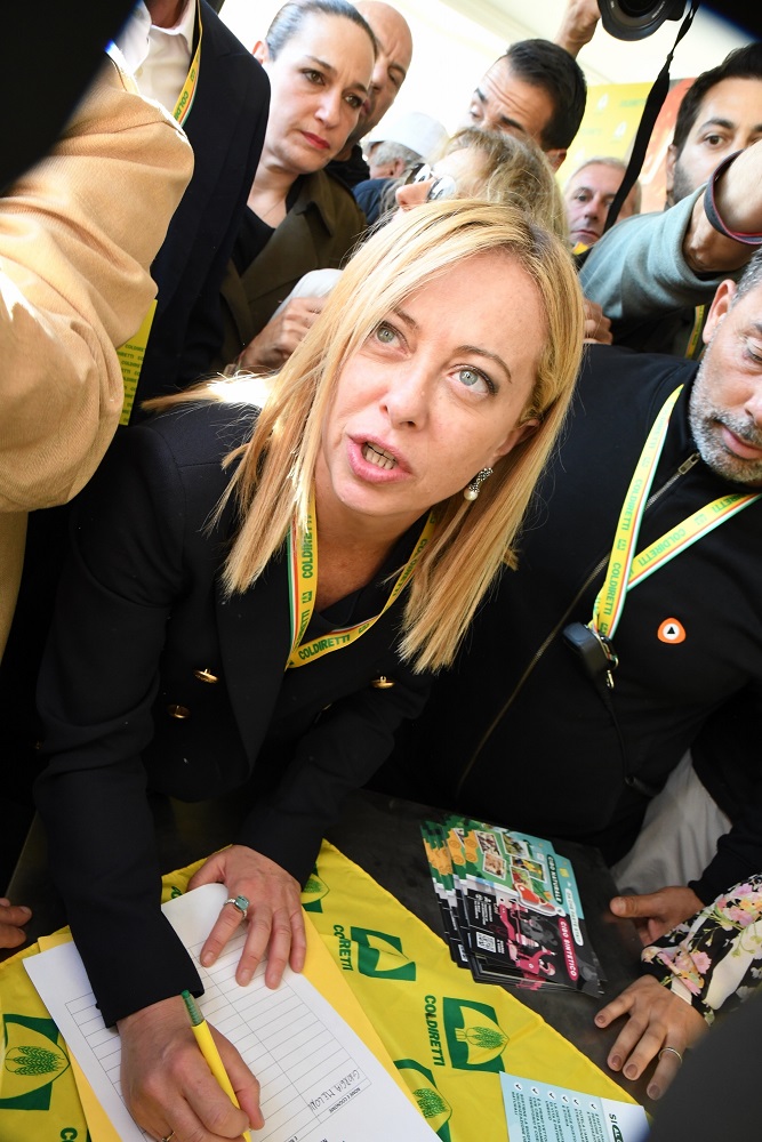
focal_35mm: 26
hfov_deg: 50.4
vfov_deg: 70.4
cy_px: 571
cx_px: 381
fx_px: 809
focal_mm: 17
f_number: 7.1
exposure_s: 1/160
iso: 1600
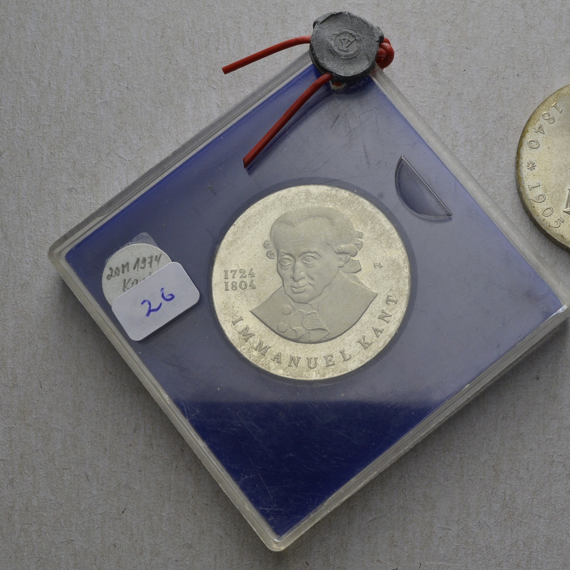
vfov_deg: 27.7
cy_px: 284
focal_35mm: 62
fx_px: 1155
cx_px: 431
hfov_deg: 27.3
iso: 400
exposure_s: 1/250
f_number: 14
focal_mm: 32
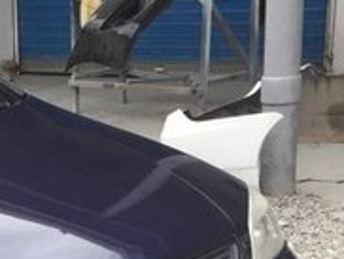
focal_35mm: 105
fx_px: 1045
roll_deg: +6.6
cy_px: 324
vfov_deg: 13.7
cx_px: -200
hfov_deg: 16.7
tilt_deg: -19.4
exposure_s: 1/100
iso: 50
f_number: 2.2
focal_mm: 4.15
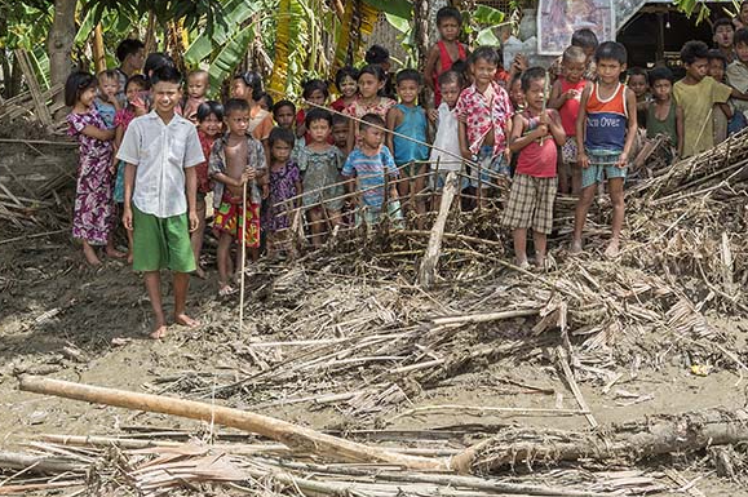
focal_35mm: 63
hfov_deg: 31.7
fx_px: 1308
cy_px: 104
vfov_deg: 21.3
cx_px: 500
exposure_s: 1/320
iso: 400
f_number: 11
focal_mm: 38
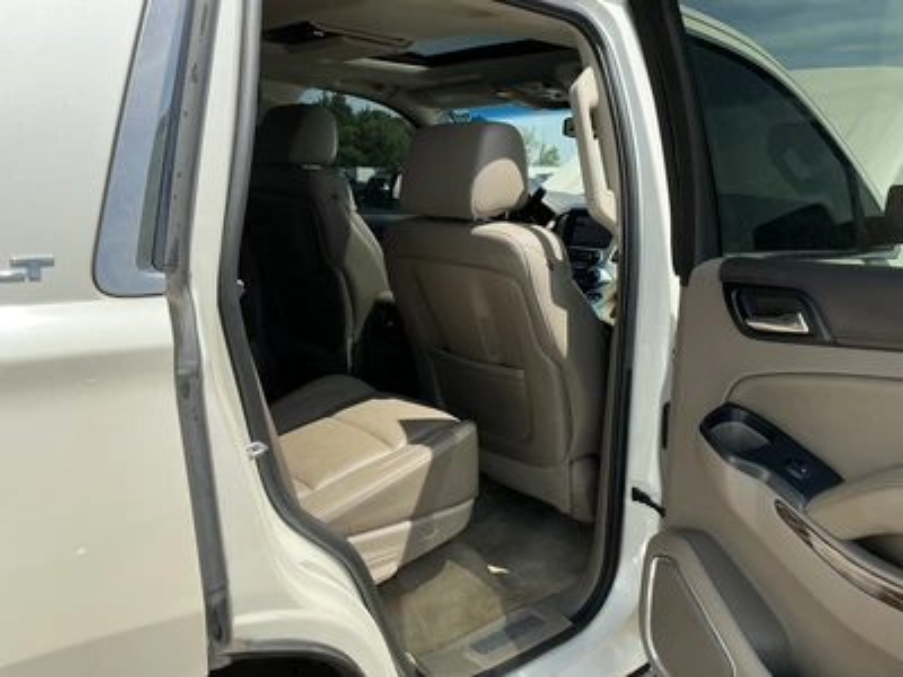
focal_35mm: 28
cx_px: 452
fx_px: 730
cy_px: 338
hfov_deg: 63.4
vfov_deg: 49.7
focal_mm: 3
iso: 25
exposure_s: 1/1311
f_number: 1.8
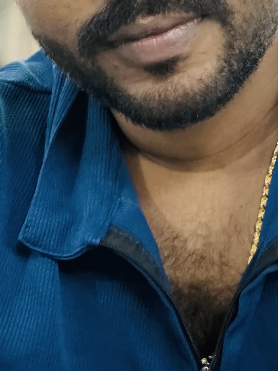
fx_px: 803
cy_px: -26
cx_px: 167
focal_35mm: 75
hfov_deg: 19.6
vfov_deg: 24.4
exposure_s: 1/17
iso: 1600
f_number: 1.9
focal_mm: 2.69
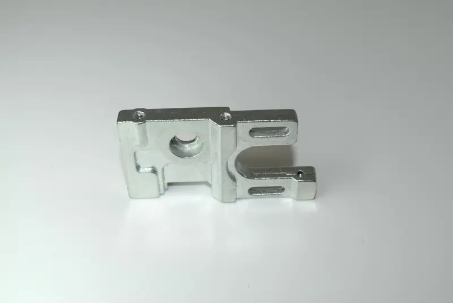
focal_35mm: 57
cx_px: 226
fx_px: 717
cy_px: 152
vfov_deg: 23.8
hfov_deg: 35.0
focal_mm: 38
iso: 100
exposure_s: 1/60
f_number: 10
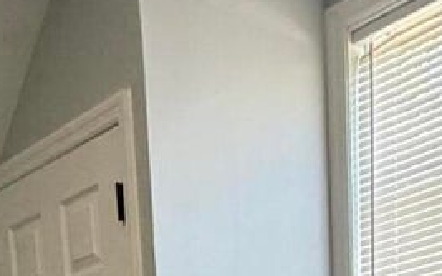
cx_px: 43
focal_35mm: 89
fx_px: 1072
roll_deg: +5.5
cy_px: 742
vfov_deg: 11.2
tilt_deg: -15.1
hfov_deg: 22.7
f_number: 2.2
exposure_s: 1/60
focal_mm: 2.22
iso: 250
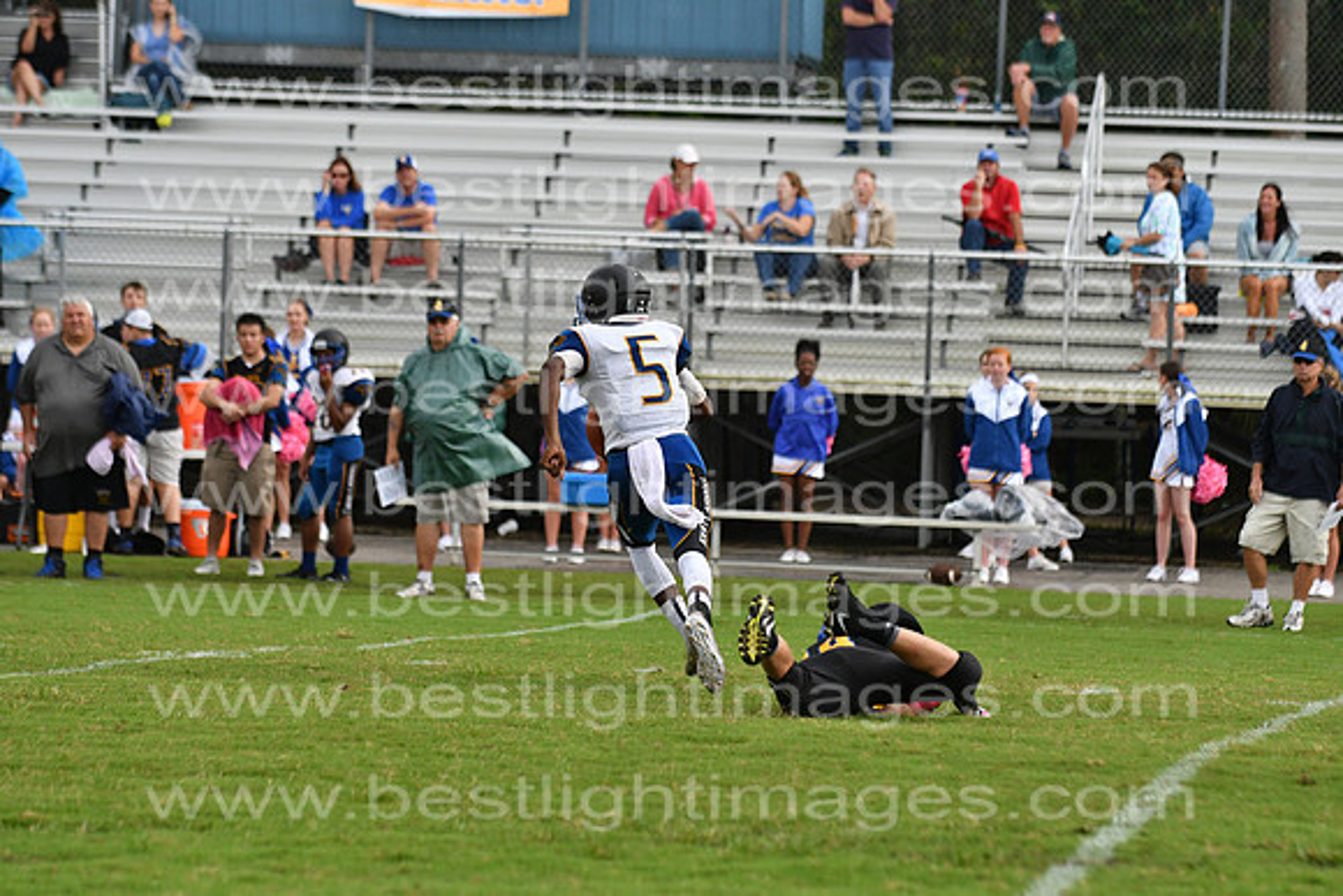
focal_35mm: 210
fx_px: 7836
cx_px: 672
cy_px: 448
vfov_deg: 6.5
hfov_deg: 9.8
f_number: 3.5
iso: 800
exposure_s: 1/4000
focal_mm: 140
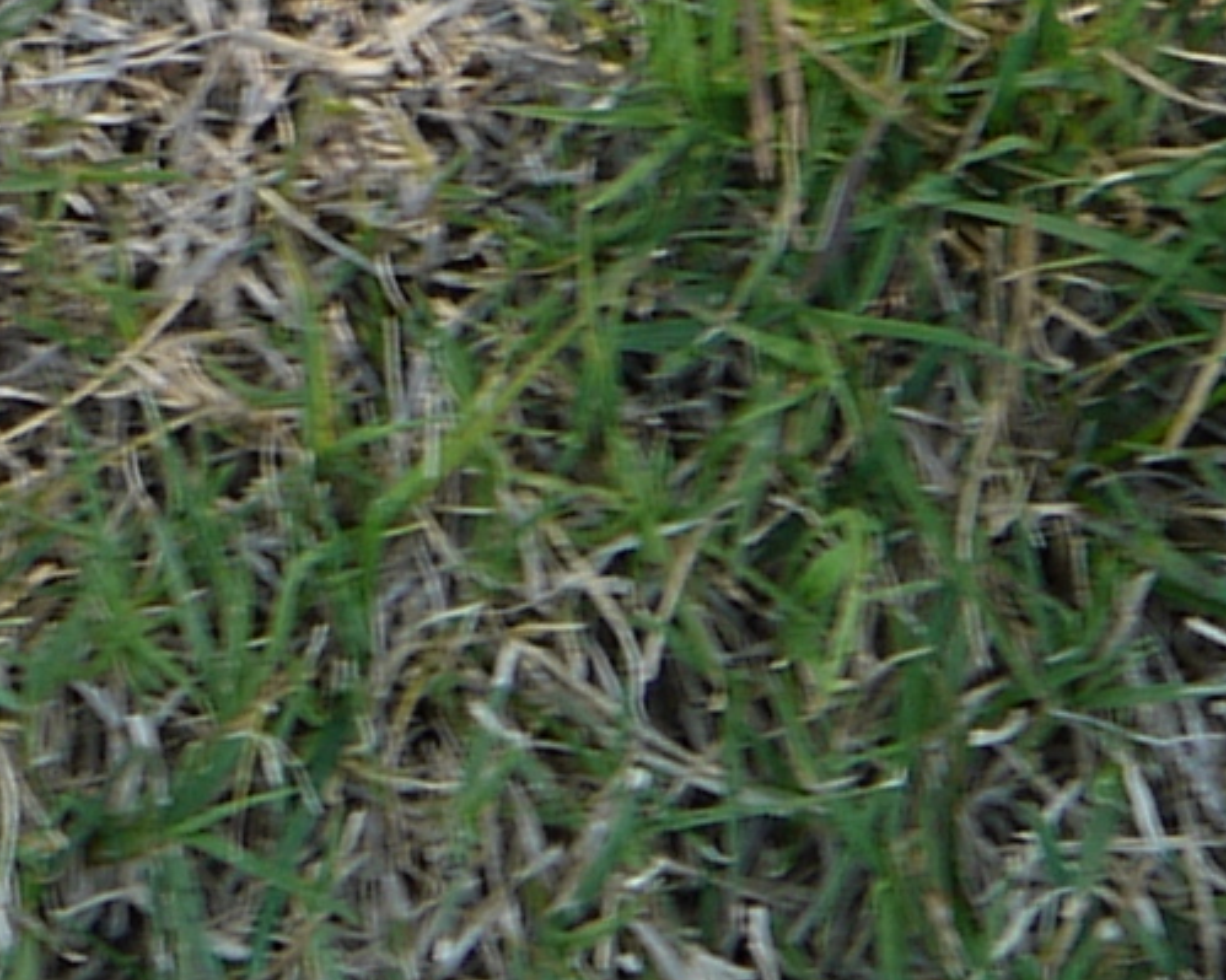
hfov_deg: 5.2
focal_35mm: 360
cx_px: -1469
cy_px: -2179
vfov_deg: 4.1
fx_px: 13060
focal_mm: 23
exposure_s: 1/80
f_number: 4.5
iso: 100
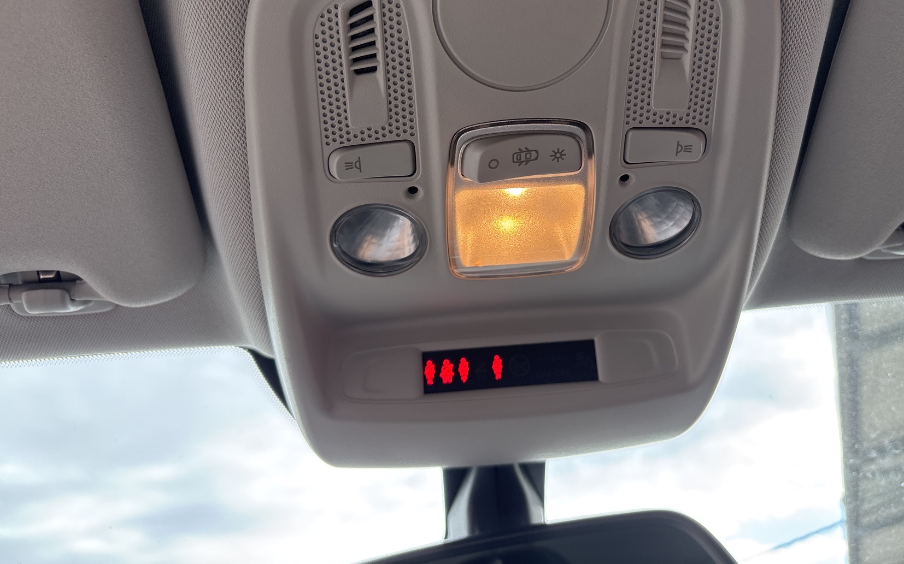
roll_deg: +7.1
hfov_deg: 59.6
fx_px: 788
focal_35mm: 32
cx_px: 485
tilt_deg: +40.6
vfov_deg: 38.8
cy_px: 176
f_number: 1.6
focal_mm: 5.96
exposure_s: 1/172
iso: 64
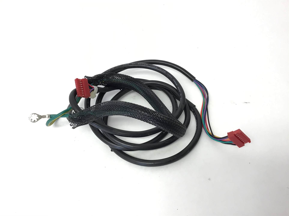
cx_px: 144
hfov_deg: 58.3
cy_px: 108
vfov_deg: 45.4
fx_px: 259
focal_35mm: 31
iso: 40
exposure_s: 1/30
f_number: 2.4
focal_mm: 3.3
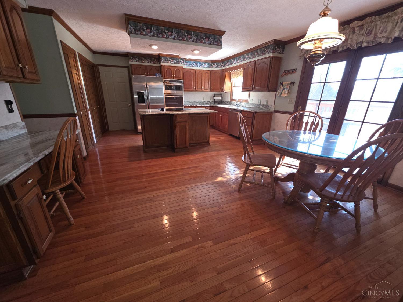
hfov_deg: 106.2
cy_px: 151
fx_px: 151
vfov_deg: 89.9
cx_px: 202
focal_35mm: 13
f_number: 1.9
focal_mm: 2.2
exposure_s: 1/60
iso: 125
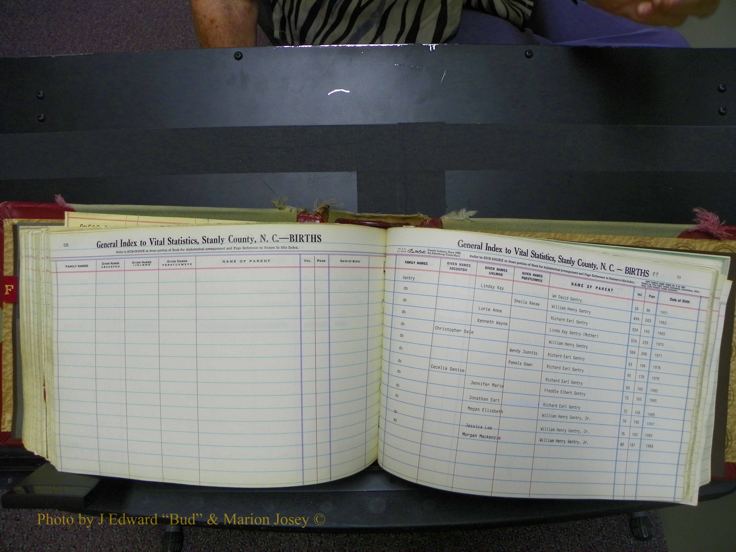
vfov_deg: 53.1
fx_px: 553
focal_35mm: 26
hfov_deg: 67.3
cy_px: 276
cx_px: 368
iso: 100
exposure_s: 1/30
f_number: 2.8
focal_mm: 4.6
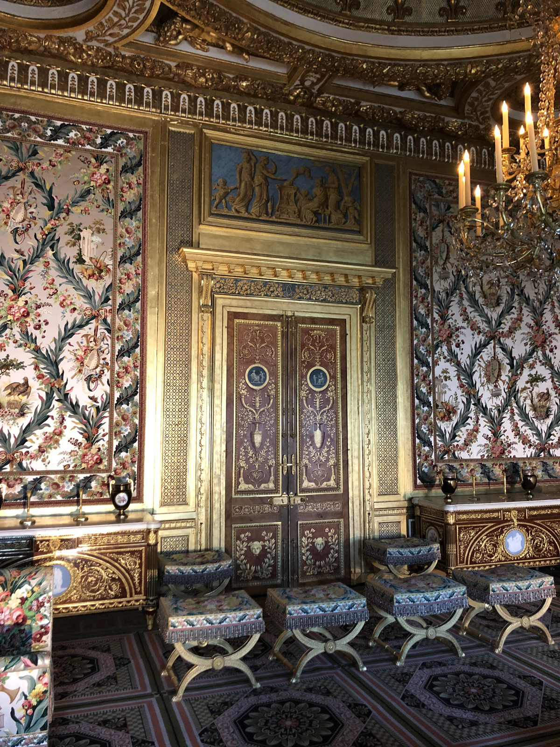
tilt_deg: +5.5
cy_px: 374
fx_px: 604
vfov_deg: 63.4
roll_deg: +0.7
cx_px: 280
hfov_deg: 49.7
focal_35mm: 28
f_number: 1.8
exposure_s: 1/9
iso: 100
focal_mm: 4
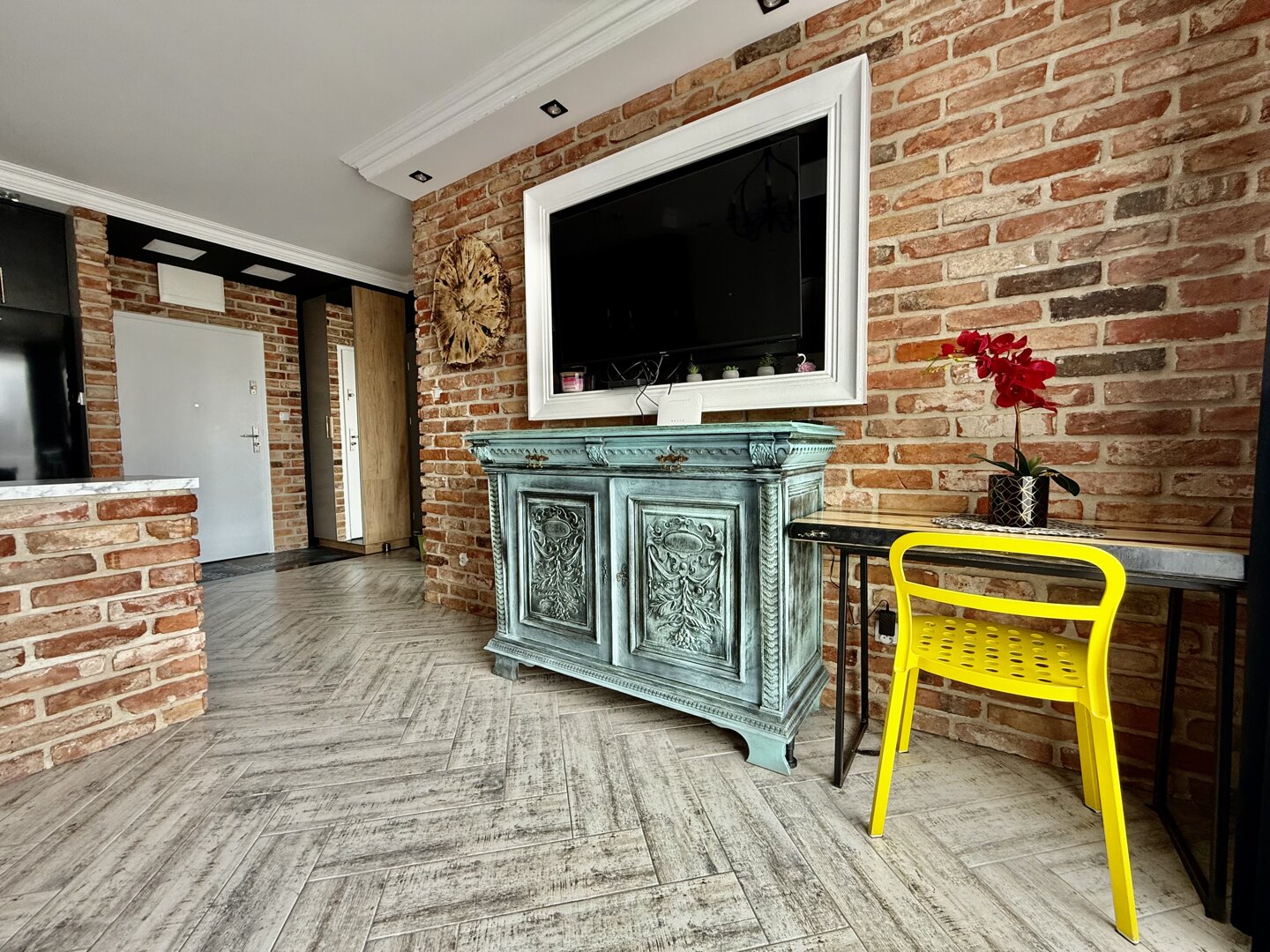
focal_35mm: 14
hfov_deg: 102.1
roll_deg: +0.4
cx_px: 635
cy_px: 476
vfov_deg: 85.7
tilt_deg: -3.7
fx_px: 514
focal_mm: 2.22
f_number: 2.2
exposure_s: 1/99
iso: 100
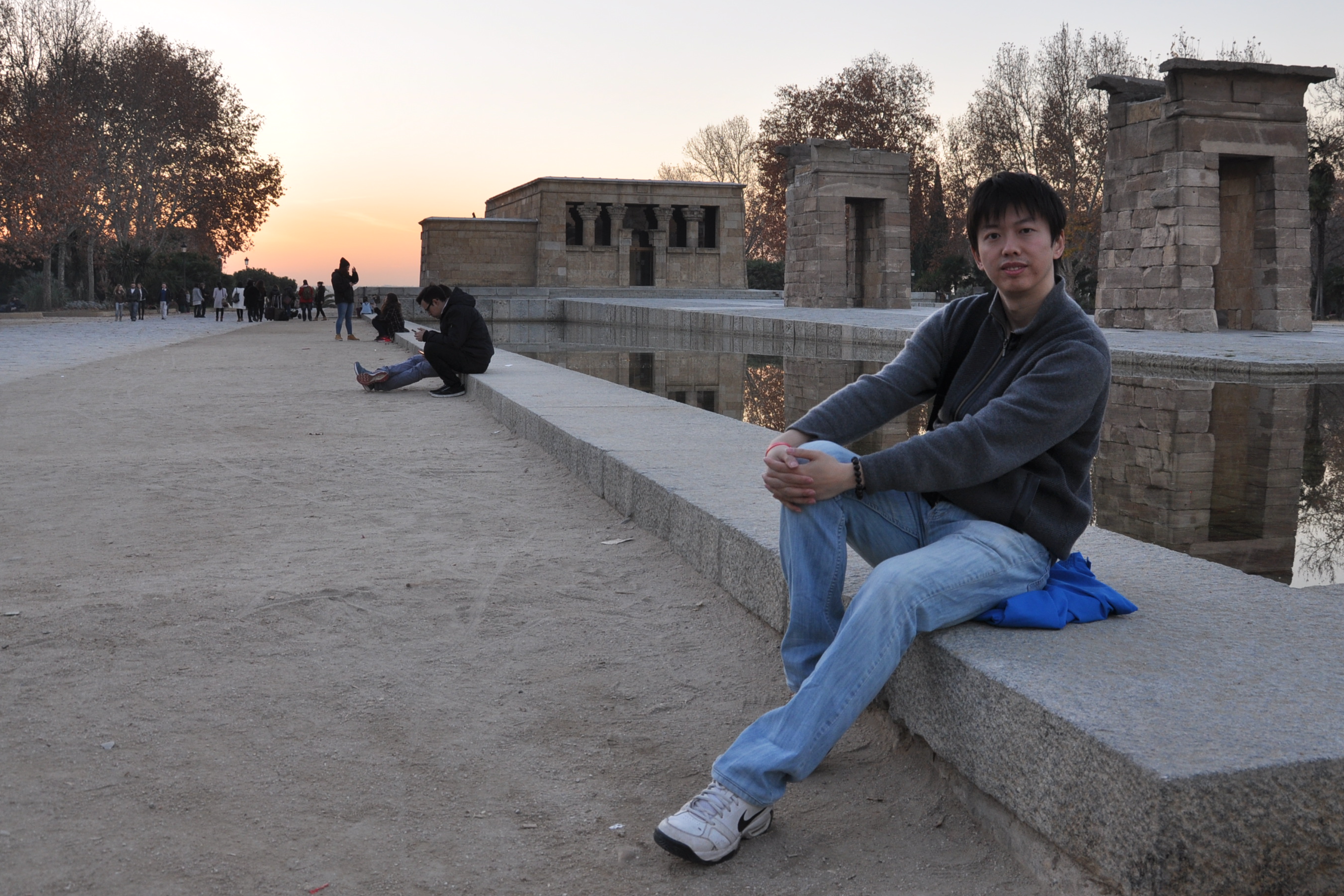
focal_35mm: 39
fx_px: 1456
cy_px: 390
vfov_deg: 34.2
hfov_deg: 49.5
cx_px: 710
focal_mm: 22
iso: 200
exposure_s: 1/50
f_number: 8
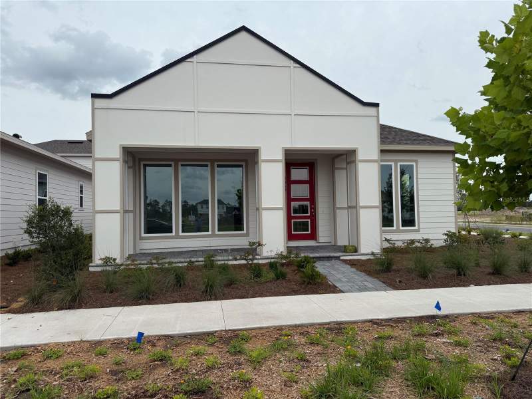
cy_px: 200
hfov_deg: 71.6
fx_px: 369
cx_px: 266
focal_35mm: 24
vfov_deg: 56.8
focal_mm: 6.76
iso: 80
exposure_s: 1/4975
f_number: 1.78
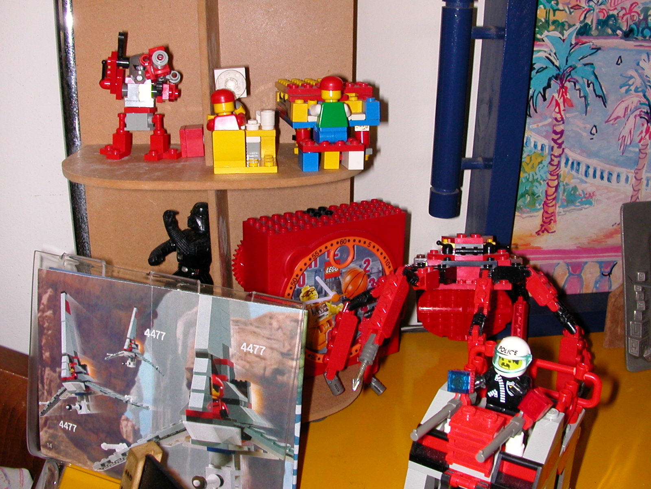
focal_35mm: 37
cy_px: 244
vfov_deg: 38.7
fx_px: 696
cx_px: 326
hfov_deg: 50.1
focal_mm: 5.6
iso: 100
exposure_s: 1/59.9
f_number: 4.5
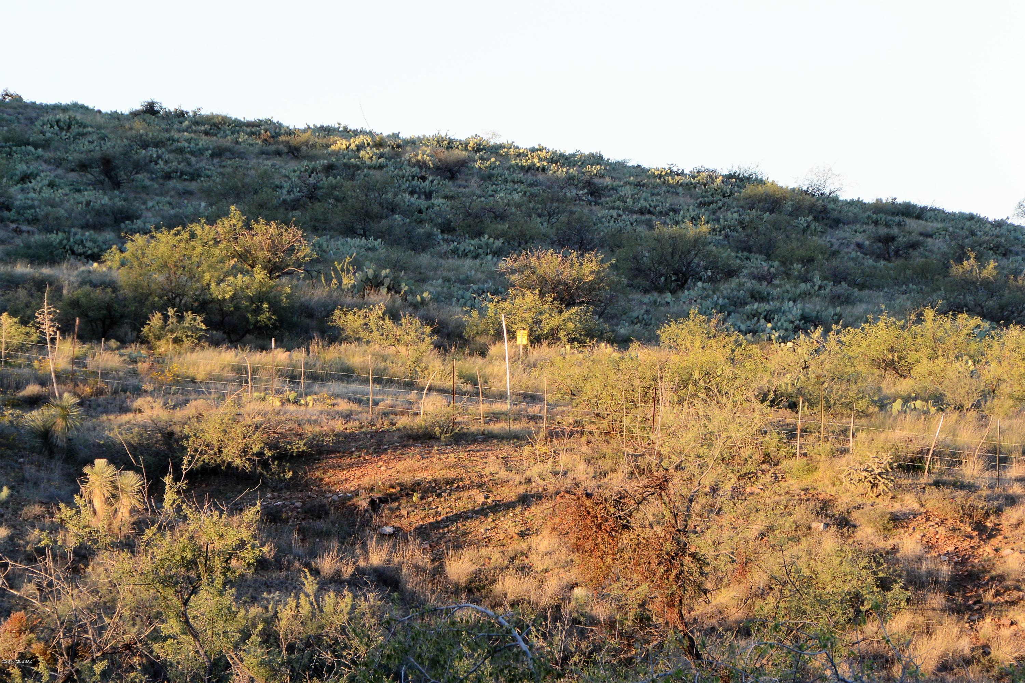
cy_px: 342
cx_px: 512
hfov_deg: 11.1
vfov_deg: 7.4
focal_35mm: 186
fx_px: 5295
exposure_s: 1/60
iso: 200
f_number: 8
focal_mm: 69.2
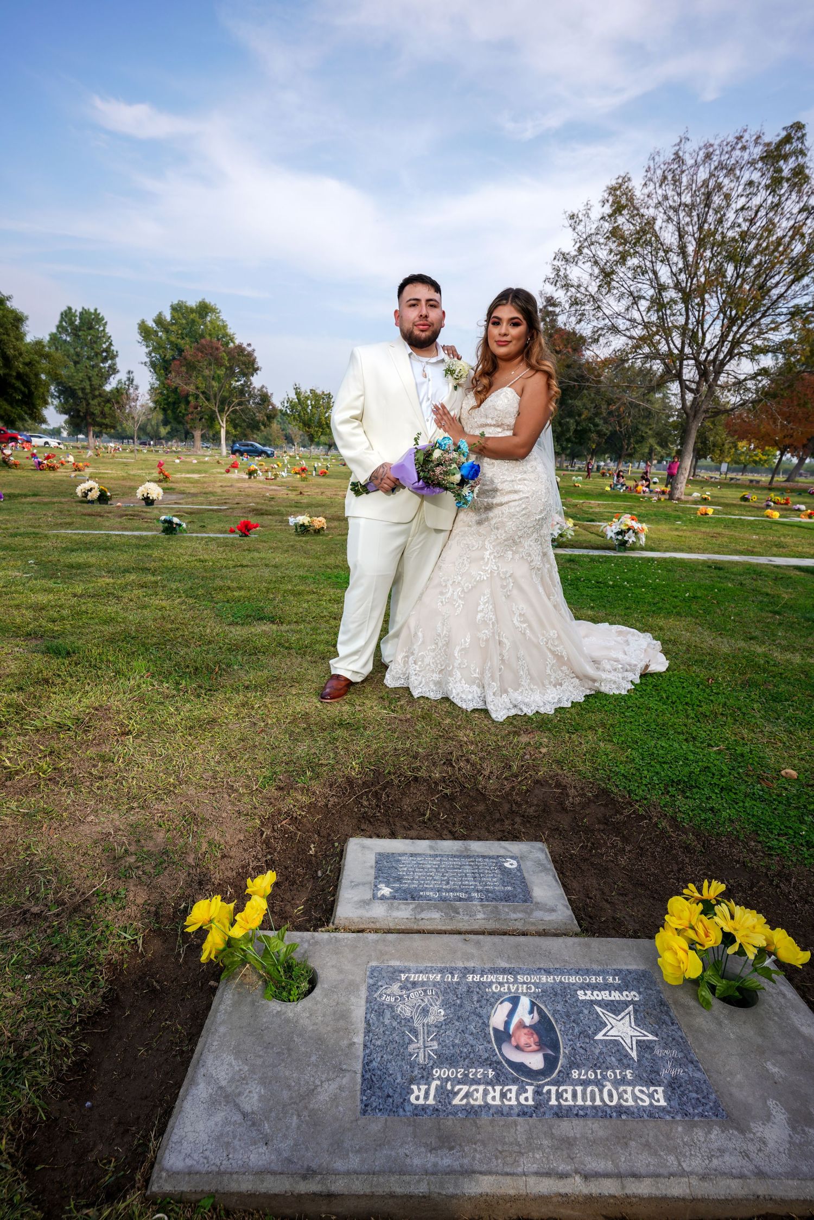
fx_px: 576
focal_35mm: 17
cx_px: 407
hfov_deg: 70.5
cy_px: 610
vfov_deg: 93.3
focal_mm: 17
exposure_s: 1/125
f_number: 7.1
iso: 80
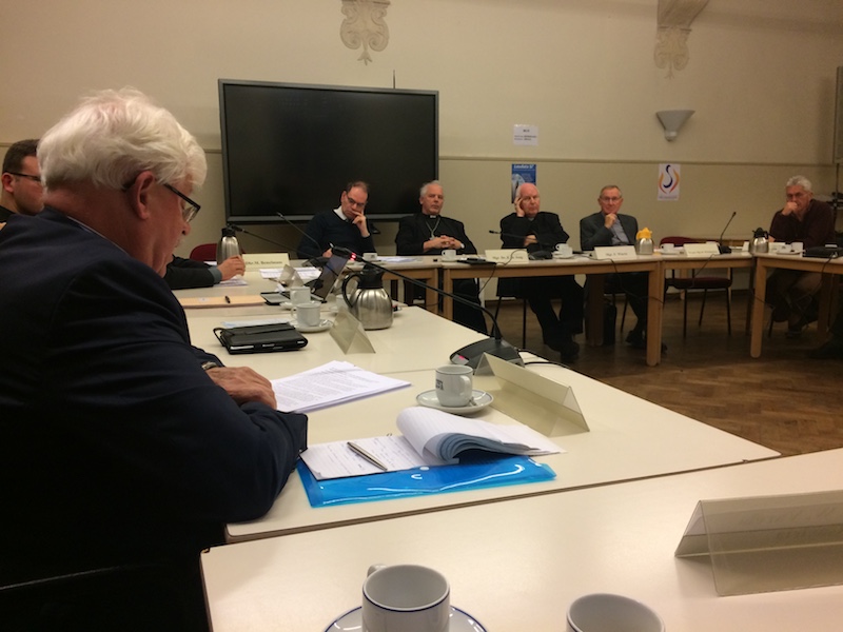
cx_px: 422
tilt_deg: -9.2
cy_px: 316
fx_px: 706
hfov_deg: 61.7
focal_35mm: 29
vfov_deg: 48.2
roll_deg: -0.2
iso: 64
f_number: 2.2
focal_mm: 4.15
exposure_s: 1/33
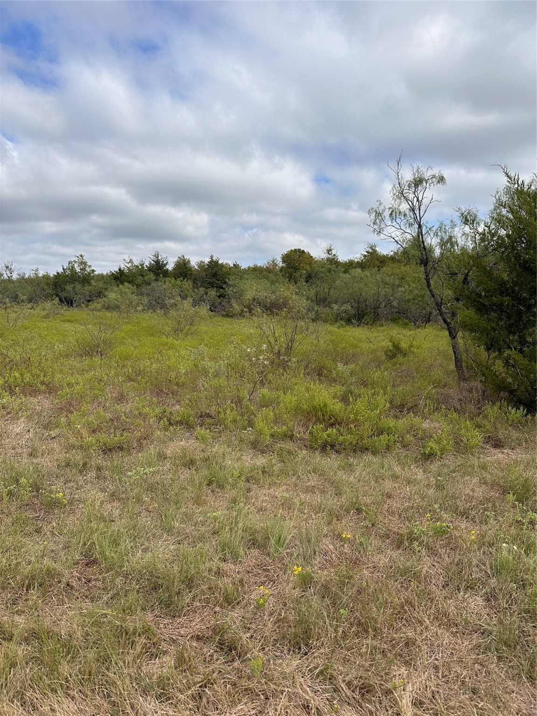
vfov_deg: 71.6
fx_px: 496
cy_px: 358
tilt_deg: -6.4
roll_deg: -2.8
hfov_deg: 56.8
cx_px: 268
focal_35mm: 24
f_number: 1.78
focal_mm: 6.86
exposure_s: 1/5263
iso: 80
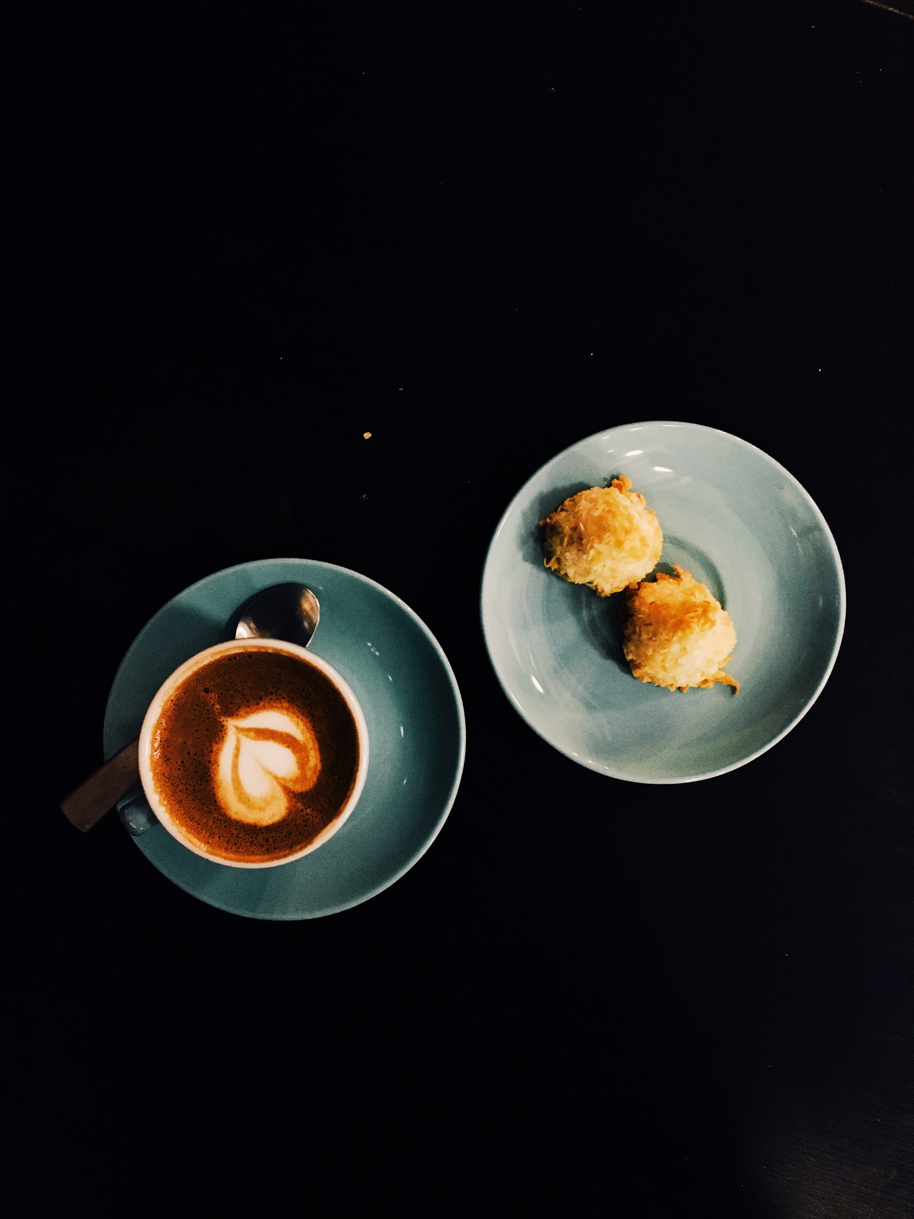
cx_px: 457
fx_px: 1021
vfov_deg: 61.7
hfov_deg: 48.2
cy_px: 610
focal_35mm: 29
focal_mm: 4.15
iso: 200
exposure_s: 1/17
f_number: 2.2
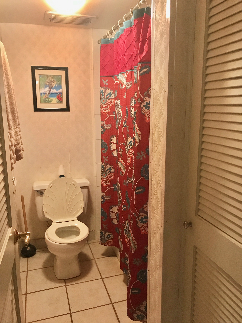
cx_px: 121
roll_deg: +1.4
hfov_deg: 49.7
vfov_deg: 63.4
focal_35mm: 28
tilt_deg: -10.7
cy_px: 162
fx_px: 261
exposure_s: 1/13
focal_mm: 3.99
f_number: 1.8
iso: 100
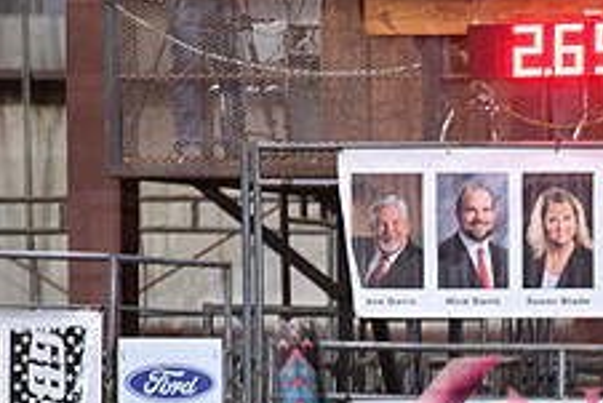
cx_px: 768
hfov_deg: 4.0
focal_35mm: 513
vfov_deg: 2.7
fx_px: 8598
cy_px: 508
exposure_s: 1/250
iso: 1600
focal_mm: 200
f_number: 3.2
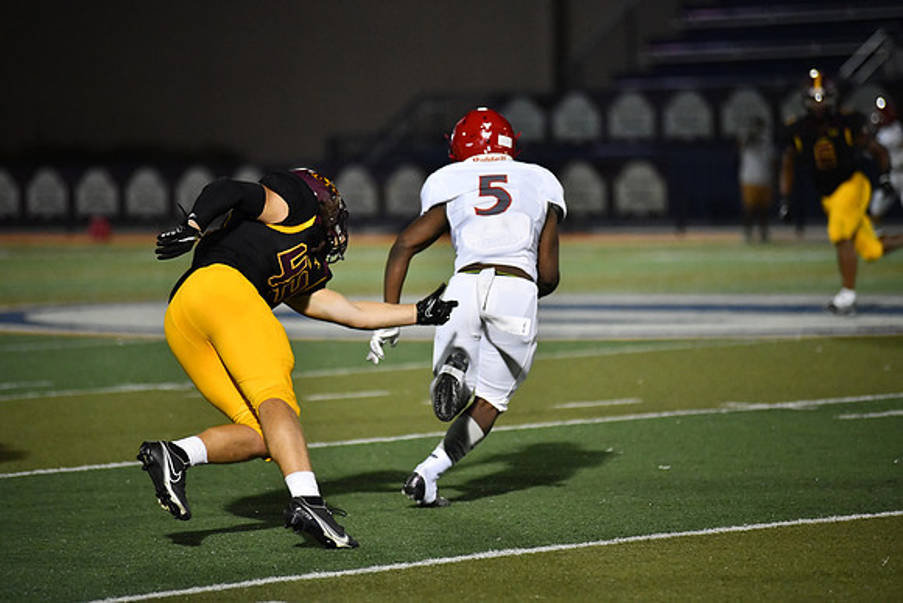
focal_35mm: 200
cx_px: 452
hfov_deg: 10.3
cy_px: 302
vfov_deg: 6.9
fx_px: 5018
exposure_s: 1/3200
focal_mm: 200
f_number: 2.8
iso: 6400
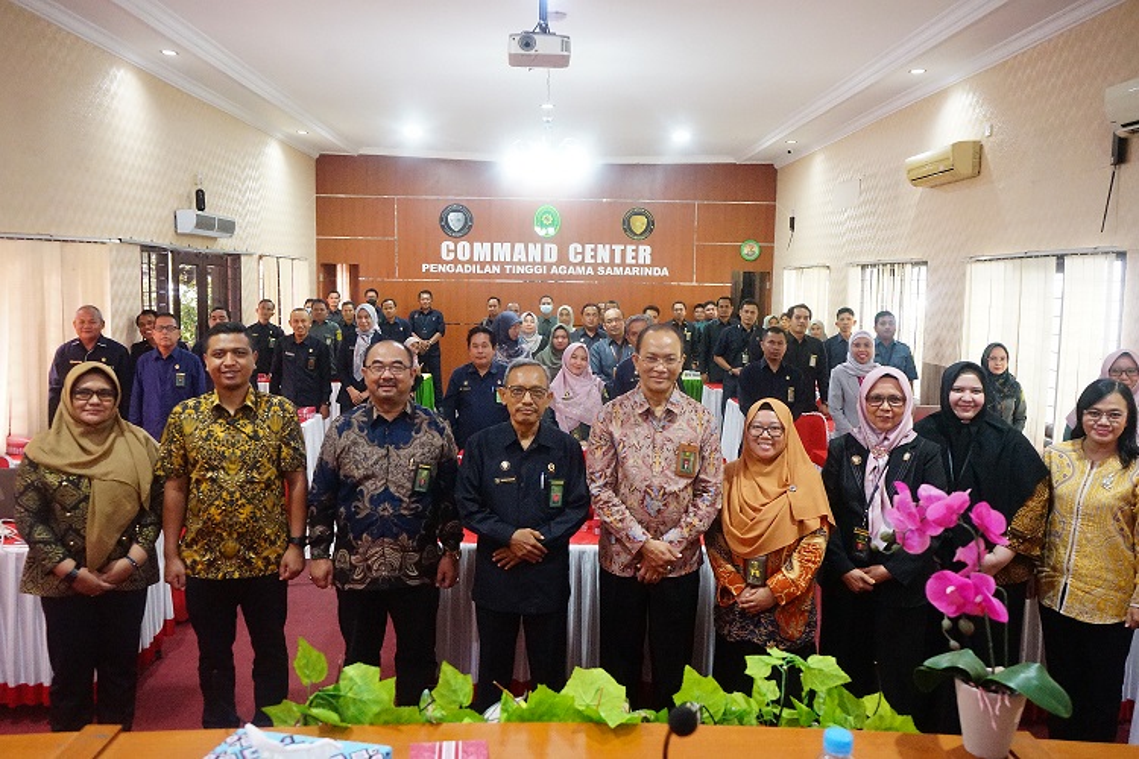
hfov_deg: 61.9
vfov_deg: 43.6
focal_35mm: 30
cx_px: 570
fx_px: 949
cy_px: 380
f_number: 5.6
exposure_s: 1/125
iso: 10000
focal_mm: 30
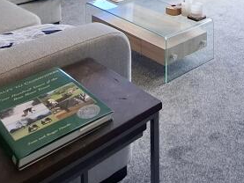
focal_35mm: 48
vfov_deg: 24.8
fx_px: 338
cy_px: -76
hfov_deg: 38.3
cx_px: 192
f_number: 2.2
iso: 64
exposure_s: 1/50
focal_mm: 1.74
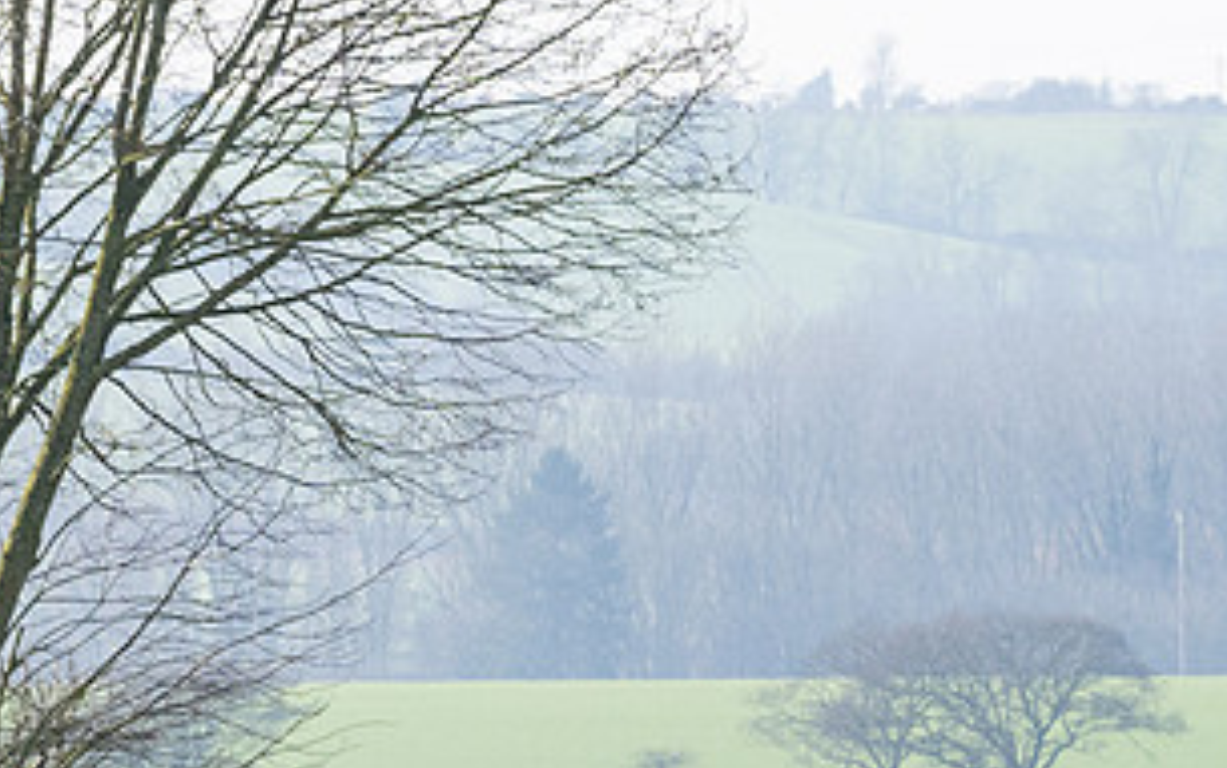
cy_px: 1227
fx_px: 37105
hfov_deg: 1.9
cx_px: 916
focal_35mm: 1109
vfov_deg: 1.2
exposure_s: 1/1600
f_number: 5
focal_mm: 200
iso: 400
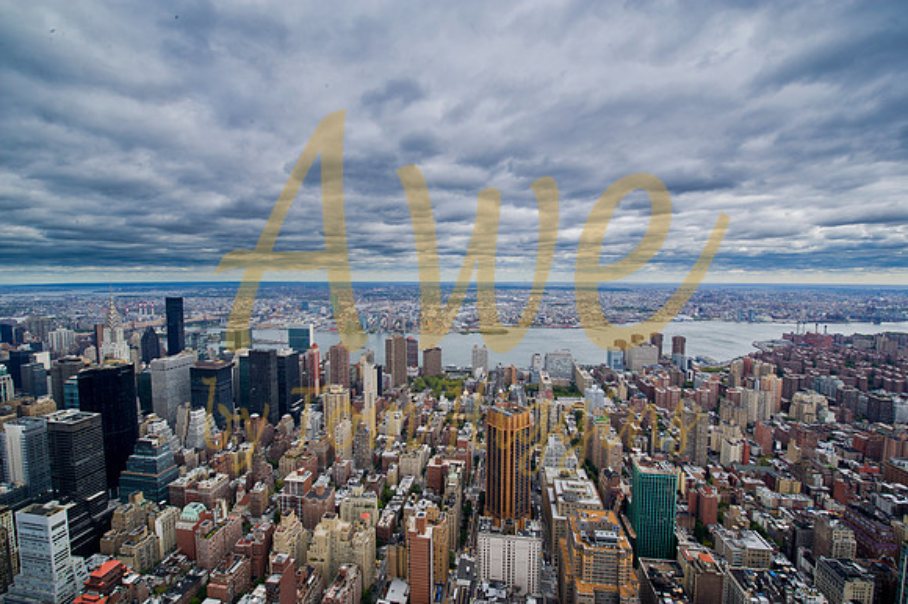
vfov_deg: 81.1
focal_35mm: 14
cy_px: 302
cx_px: 454
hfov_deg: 104.3
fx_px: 353
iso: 200
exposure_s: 1/125
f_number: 16
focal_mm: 14
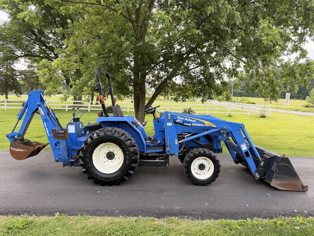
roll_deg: -1.5
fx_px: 218
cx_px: 157
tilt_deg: -3.0
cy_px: 118
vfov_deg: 56.8
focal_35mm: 24
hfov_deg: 71.6
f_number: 1.78
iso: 100
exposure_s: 1/728
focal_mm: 6.76
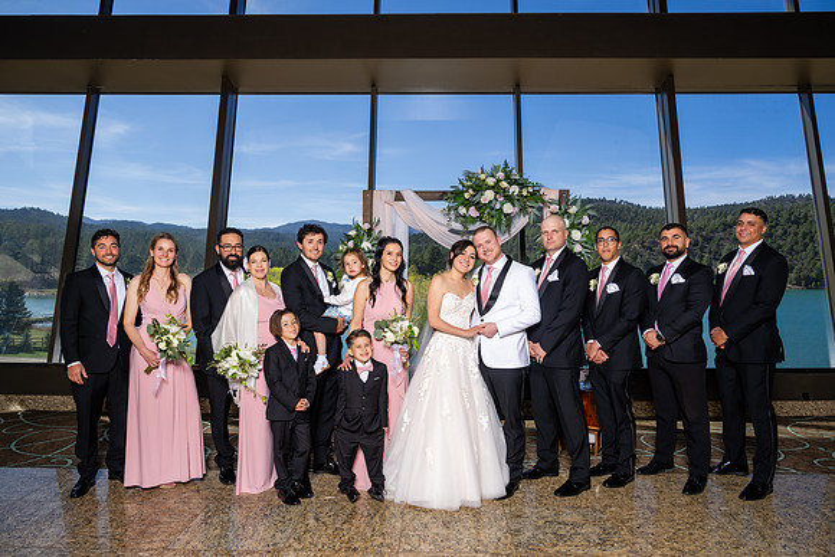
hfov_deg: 70.6
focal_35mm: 25
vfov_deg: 50.5
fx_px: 590
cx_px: 422
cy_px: 288
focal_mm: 24
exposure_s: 1/400
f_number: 4
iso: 100
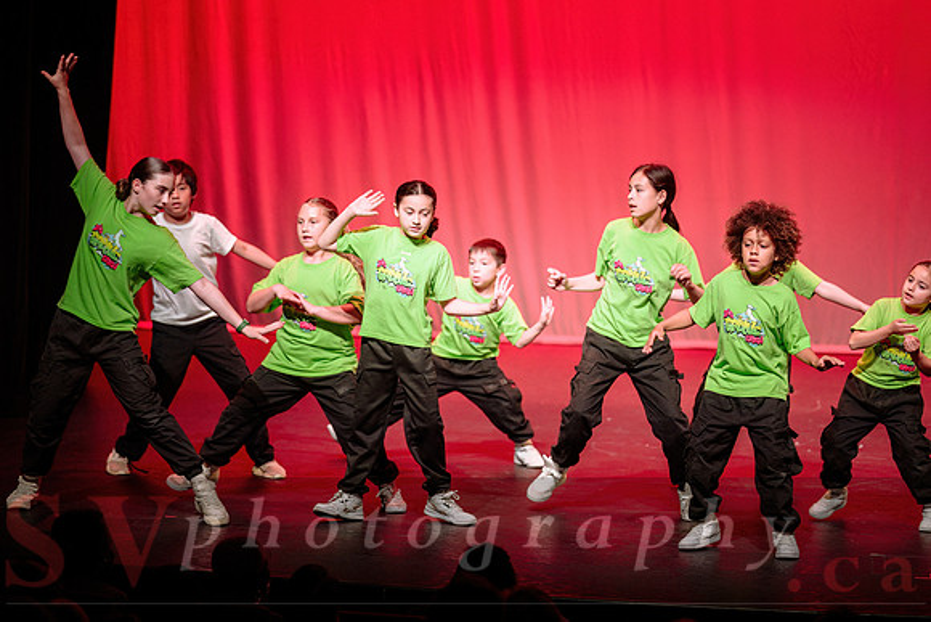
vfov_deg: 10.2
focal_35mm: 135
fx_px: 3492
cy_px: 311
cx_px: 466
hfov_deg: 15.2
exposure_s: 1/320
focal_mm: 135
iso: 1250
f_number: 2.8
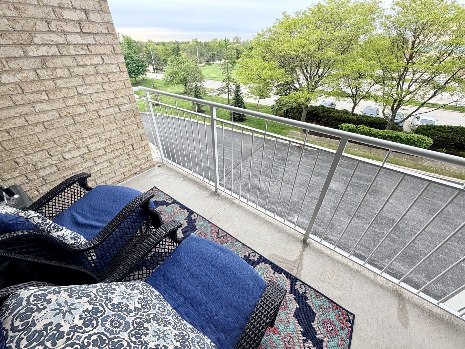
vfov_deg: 85.7
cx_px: 232
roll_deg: +1.1
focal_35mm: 14
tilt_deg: -35.0
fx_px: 188
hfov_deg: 102.1
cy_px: 174
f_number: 2.2
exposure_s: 1/235
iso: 40
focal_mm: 2.22
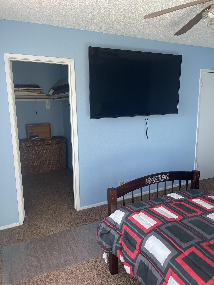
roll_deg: +0.5
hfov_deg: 54.9
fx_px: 206
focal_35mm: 25
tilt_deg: -9.6
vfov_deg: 69.4
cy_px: 142
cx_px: 107
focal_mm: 5.1
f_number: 1.6
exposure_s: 1/121
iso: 125
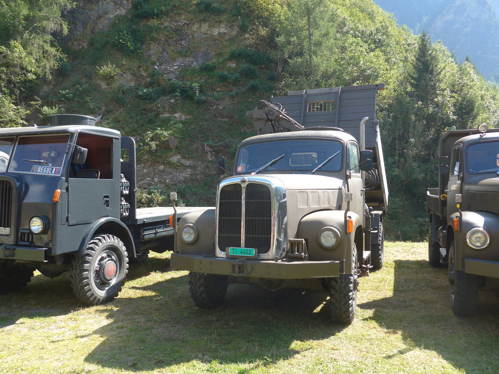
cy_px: 187
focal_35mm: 29
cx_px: 250
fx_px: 418
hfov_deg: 61.7
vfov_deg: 48.2
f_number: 2.8
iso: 80
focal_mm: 6
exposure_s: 1/250
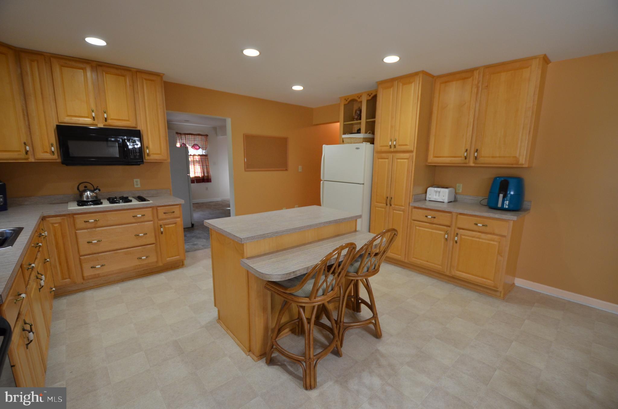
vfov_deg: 77.1
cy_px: 204
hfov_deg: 100.5
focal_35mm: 15
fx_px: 257
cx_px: 309
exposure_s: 1/60
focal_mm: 10
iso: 720
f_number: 4
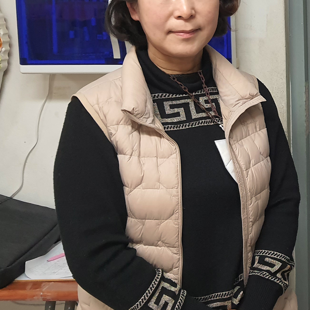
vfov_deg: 24.1
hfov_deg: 21.5
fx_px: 719
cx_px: 422
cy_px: 85
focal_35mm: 71
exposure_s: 1/100
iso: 200
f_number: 1.7
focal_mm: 4.32
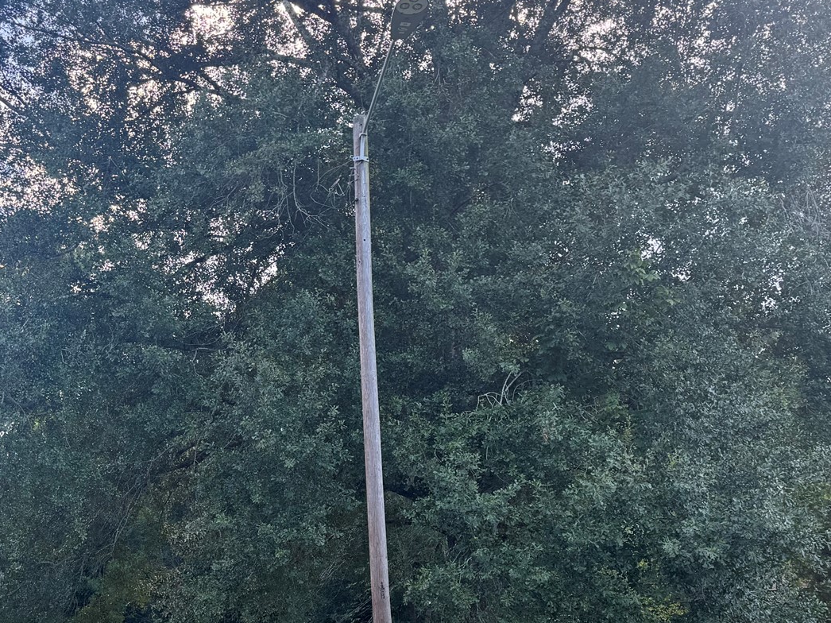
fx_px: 1128
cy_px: 515
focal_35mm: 47
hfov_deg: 39.3
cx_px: 198
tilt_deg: +2.9
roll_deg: -2.1
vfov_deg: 30.0
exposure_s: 1/222
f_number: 1.78
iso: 64
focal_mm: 6.76
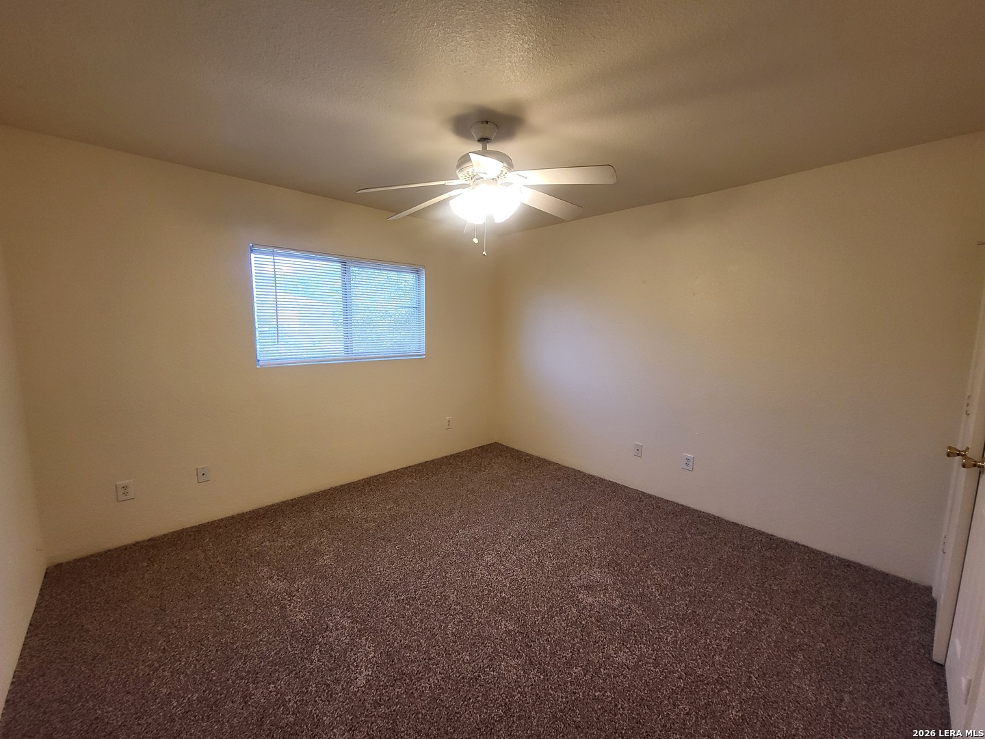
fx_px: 370
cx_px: 492
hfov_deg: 106.2
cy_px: 370
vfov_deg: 89.9
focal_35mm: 13
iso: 125
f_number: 2.2
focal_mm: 1.74
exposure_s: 1/60
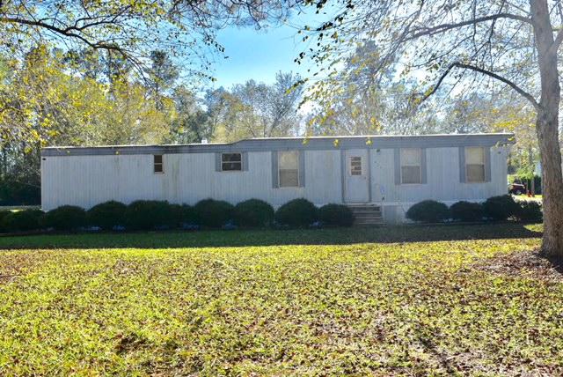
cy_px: 188
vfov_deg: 38.4
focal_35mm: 34
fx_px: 540
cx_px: 282
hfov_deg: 55.1
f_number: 11
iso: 400
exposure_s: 1/400
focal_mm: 23
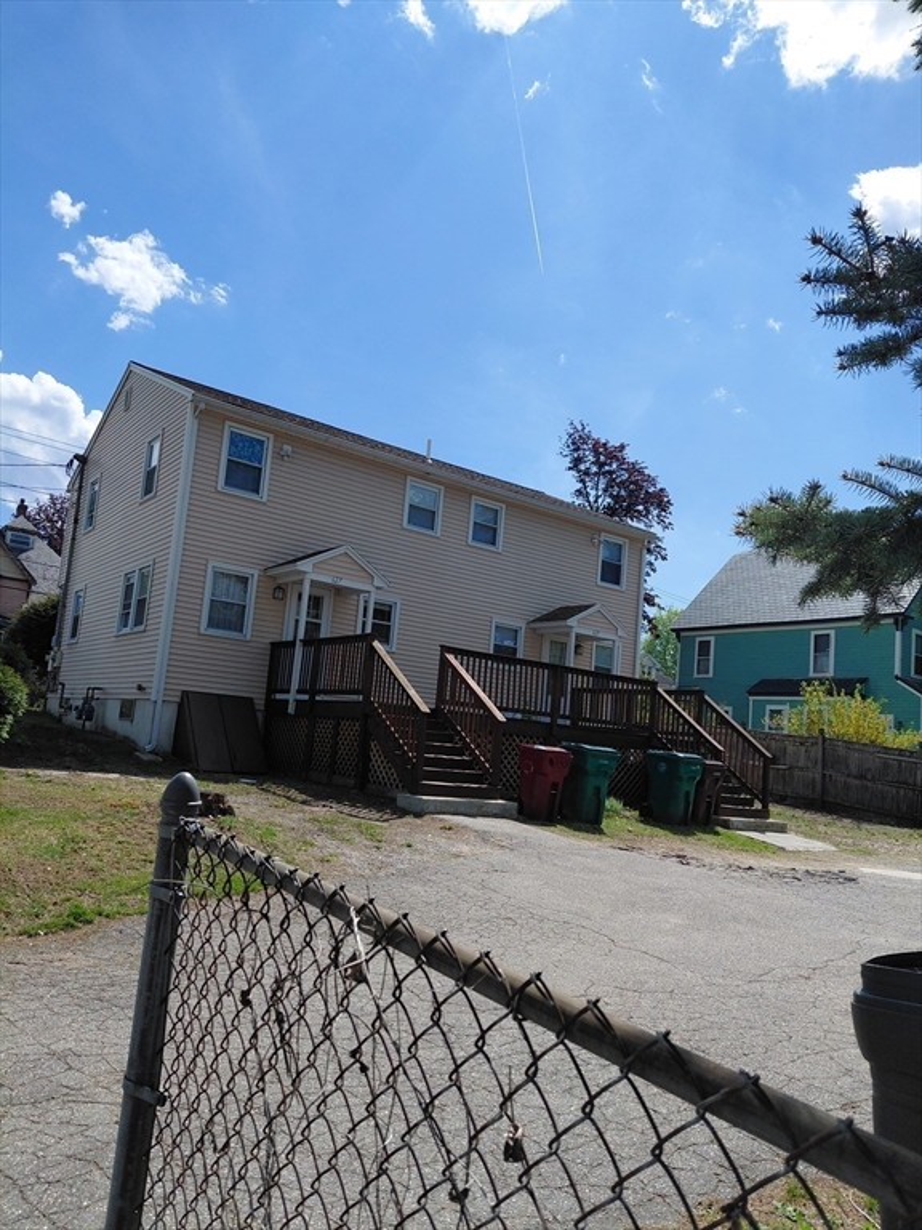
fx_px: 888
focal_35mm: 25
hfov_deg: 54.9
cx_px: 461
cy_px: 615
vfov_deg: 69.4
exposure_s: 1/3876
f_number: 1.8
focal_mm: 4.69
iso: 50
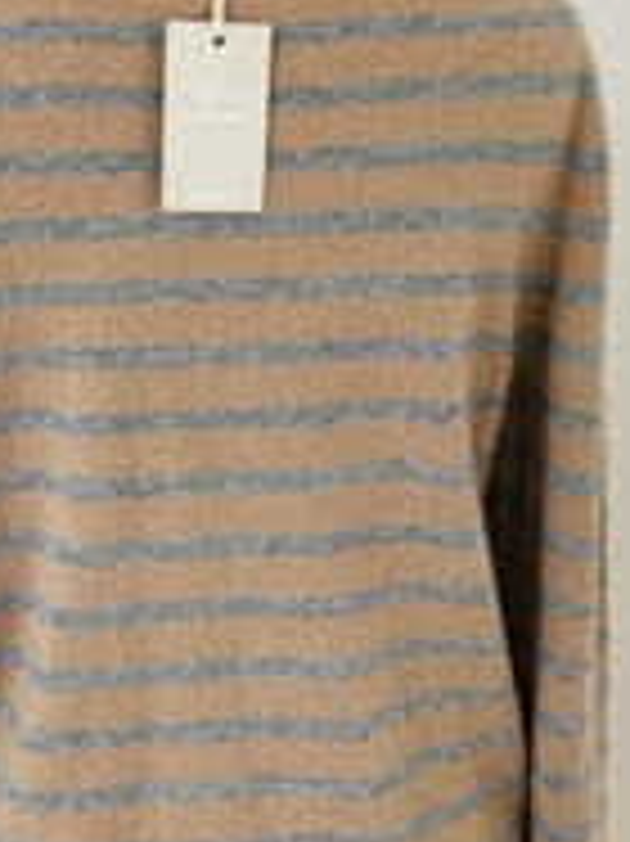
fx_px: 1458
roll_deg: -1.8
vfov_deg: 32.1
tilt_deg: -11.7
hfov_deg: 24.3
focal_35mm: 60
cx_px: 216
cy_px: 351
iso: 250
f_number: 1.8
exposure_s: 1/60
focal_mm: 3.99
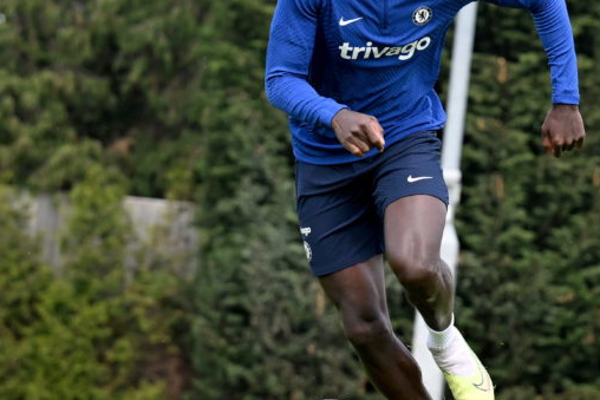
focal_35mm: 222
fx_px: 3701
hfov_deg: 9.2
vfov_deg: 6.2
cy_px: 125
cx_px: 658
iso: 500
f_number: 4
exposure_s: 1/2000
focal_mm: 99
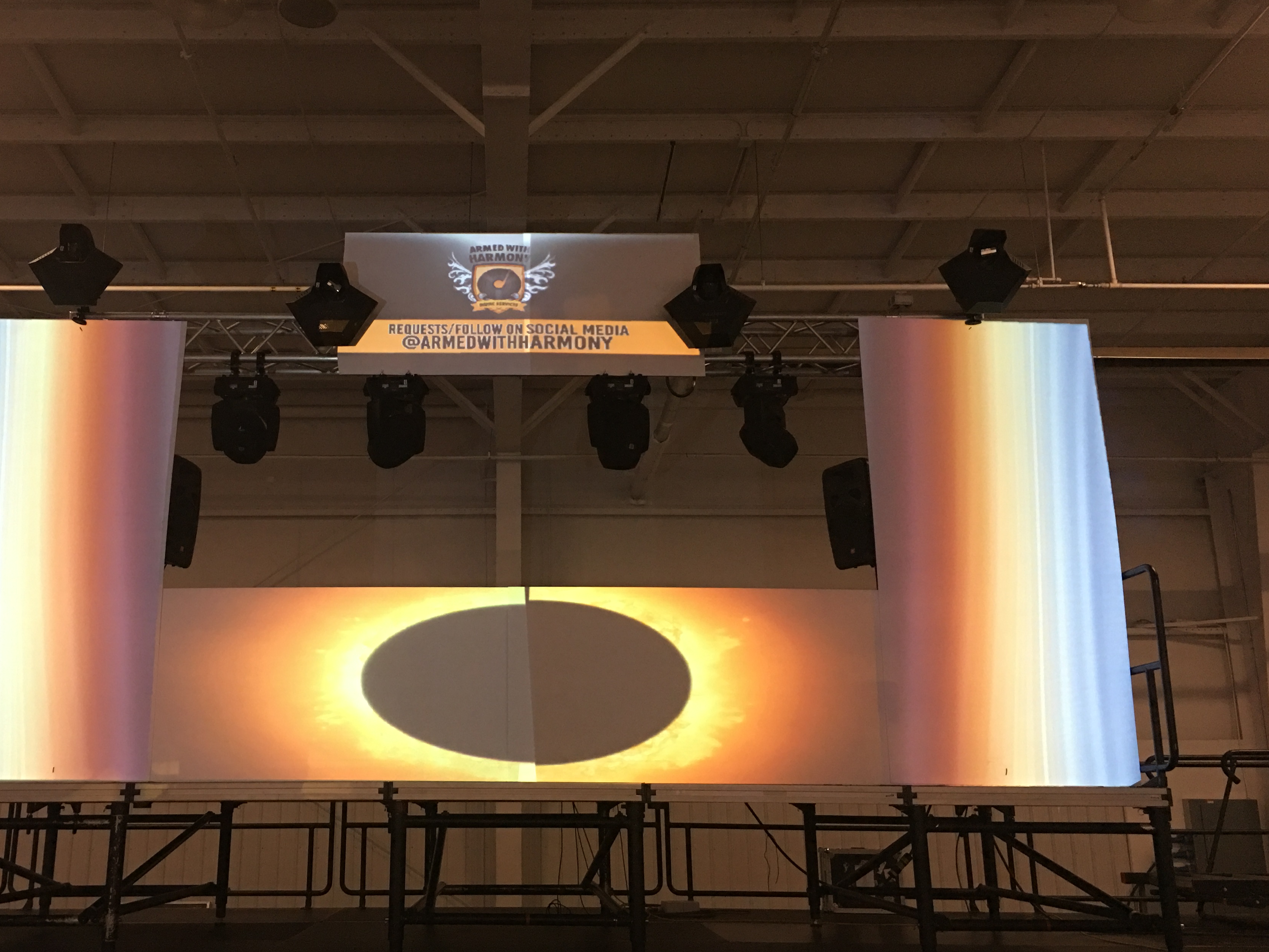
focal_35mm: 35
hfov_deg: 52.3
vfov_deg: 40.7
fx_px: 1283
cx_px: 508
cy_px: 457
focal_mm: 4.15
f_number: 2.2
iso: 100
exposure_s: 1/15
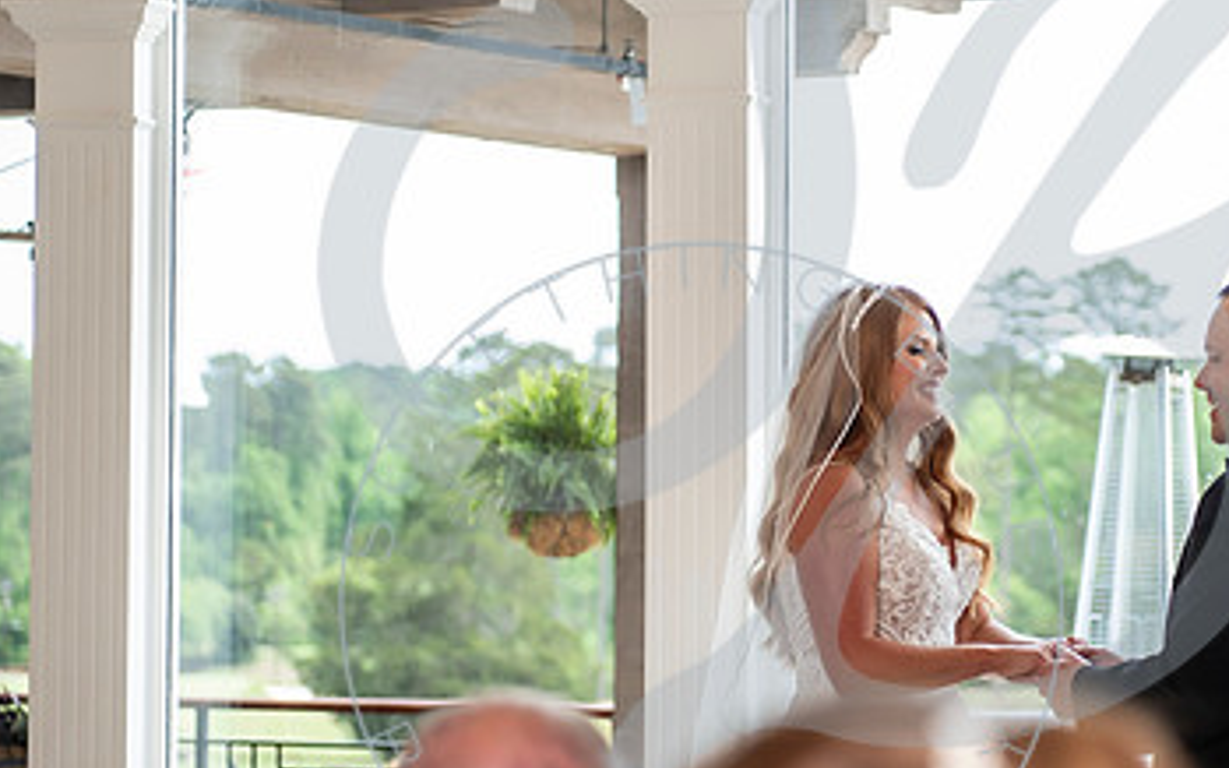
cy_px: 308
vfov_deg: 10.5
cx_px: 877
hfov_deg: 16.6
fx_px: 4186
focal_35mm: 125
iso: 200
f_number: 2.8
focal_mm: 70
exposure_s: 1/160
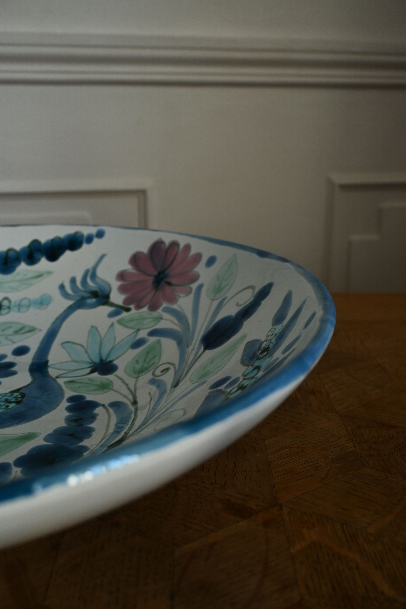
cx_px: 203
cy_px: 304
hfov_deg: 39.1
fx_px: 571
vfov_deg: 56.1
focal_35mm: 34
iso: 250
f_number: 5
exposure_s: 1/60
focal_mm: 22.5
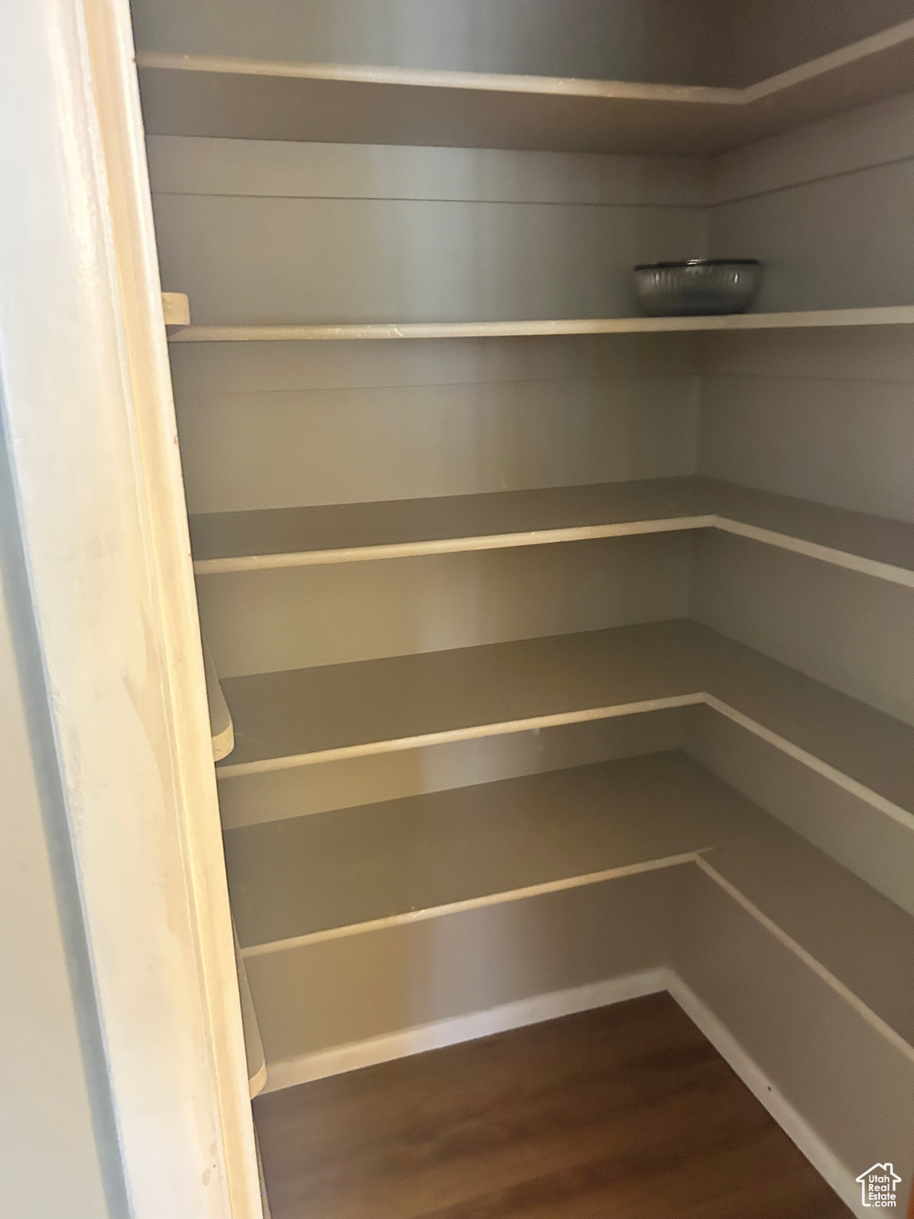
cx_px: 457
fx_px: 915
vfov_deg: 67.3
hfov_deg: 53.1
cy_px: 610
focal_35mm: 26
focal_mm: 5.7
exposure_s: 1/40
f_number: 1.5
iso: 640
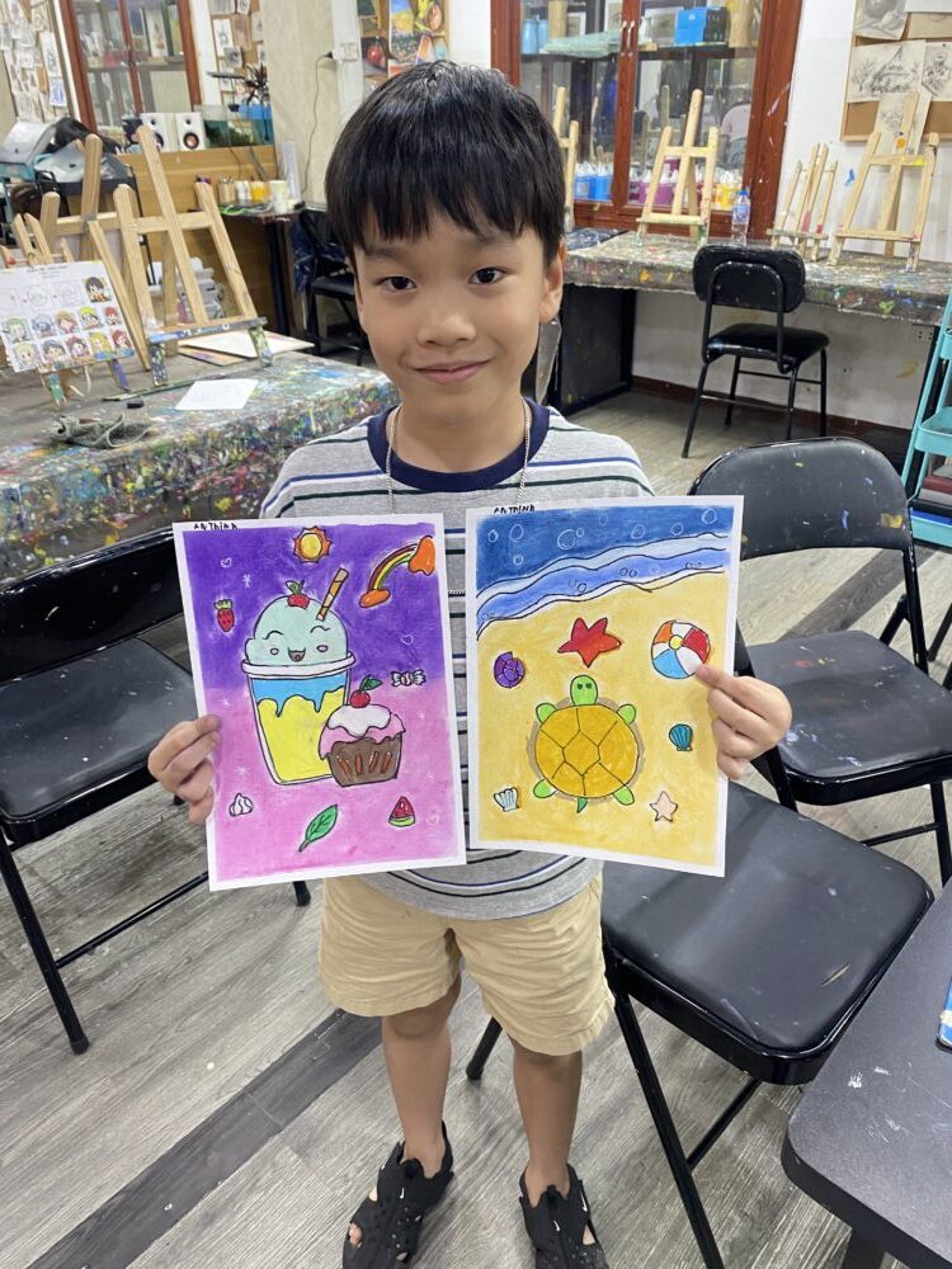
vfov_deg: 67.3
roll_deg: +2.1
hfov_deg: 53.1
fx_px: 953
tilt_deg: -29.4
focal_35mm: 26
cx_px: 476
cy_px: 634
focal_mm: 4.25
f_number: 1.8
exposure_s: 1/50
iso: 125
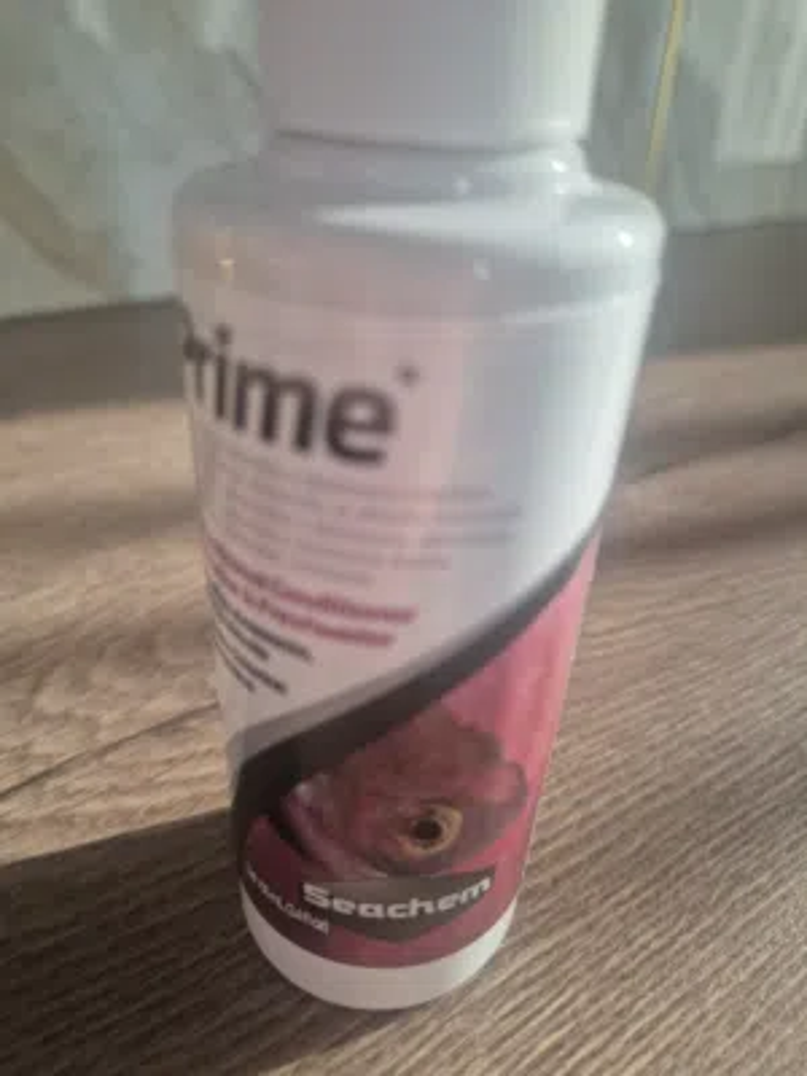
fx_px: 715
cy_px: 538
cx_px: 404
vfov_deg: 73.9
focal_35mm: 23
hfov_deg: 58.9
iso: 800
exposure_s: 1/100
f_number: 1.8
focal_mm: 5.4
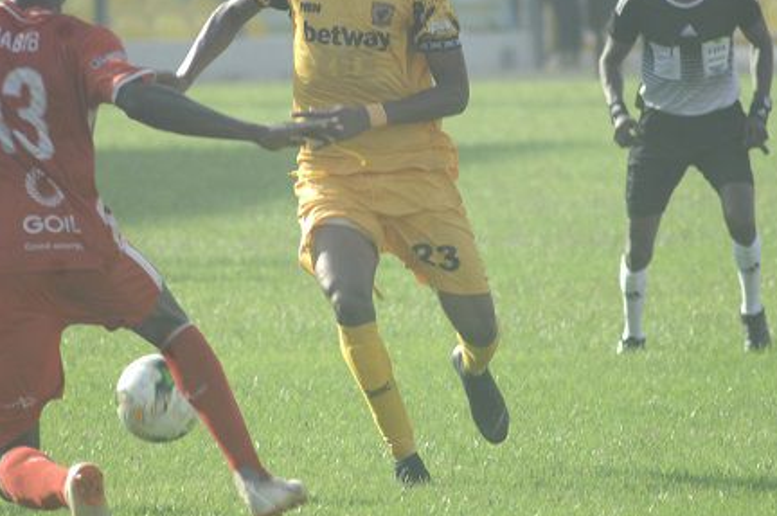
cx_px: 365
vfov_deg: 2.2
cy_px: 173
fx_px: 13474
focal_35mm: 625
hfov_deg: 3.3
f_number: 5.6
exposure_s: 1/500
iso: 500
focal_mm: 300
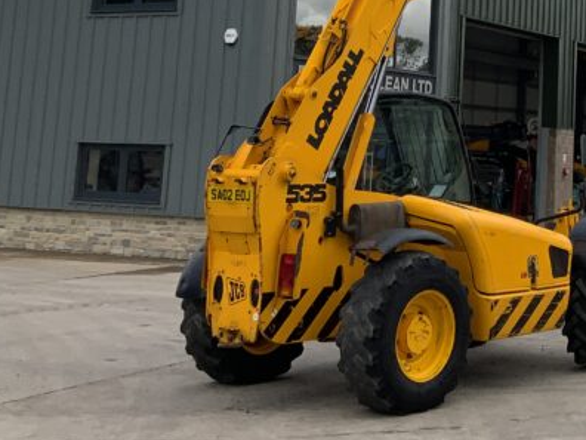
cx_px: 550
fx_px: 1270
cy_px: -53
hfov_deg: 25.0
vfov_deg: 18.8
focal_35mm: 75
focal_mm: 3
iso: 16
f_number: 1.8
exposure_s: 1/1984
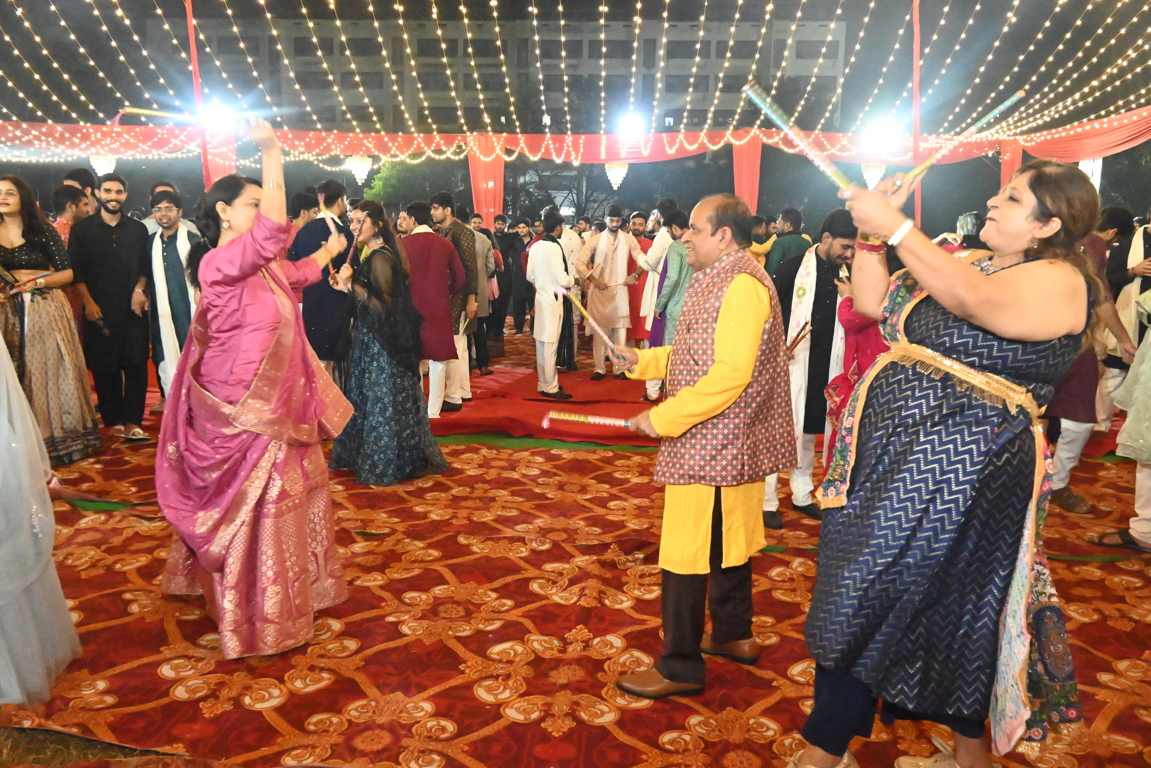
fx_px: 863
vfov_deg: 47.9
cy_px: 384
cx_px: 576
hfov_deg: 67.4
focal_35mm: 27
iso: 16000
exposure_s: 1/80
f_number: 7.1
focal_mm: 18
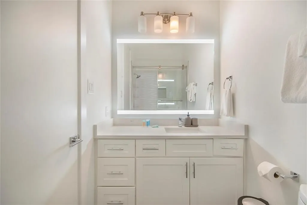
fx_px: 128
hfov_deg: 100.4
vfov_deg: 77.3
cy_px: 102
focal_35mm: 15
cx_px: 154
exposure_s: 1/20
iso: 100
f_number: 11
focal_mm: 10
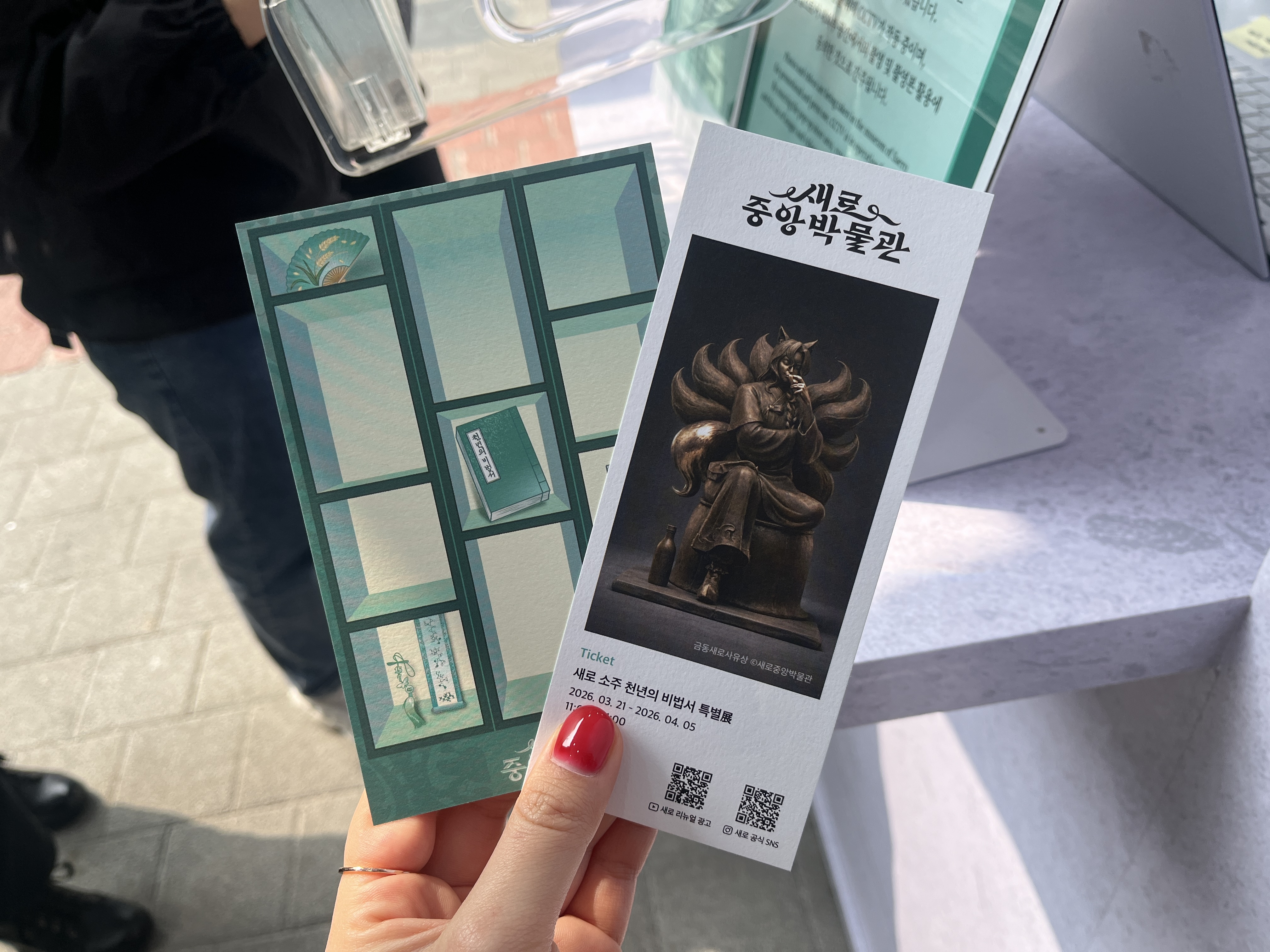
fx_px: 954
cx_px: 635
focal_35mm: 26
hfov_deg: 67.3
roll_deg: +6.1
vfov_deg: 53.1
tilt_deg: -43.0
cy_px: 476
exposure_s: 1/959
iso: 50
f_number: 1.6
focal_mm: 5.1
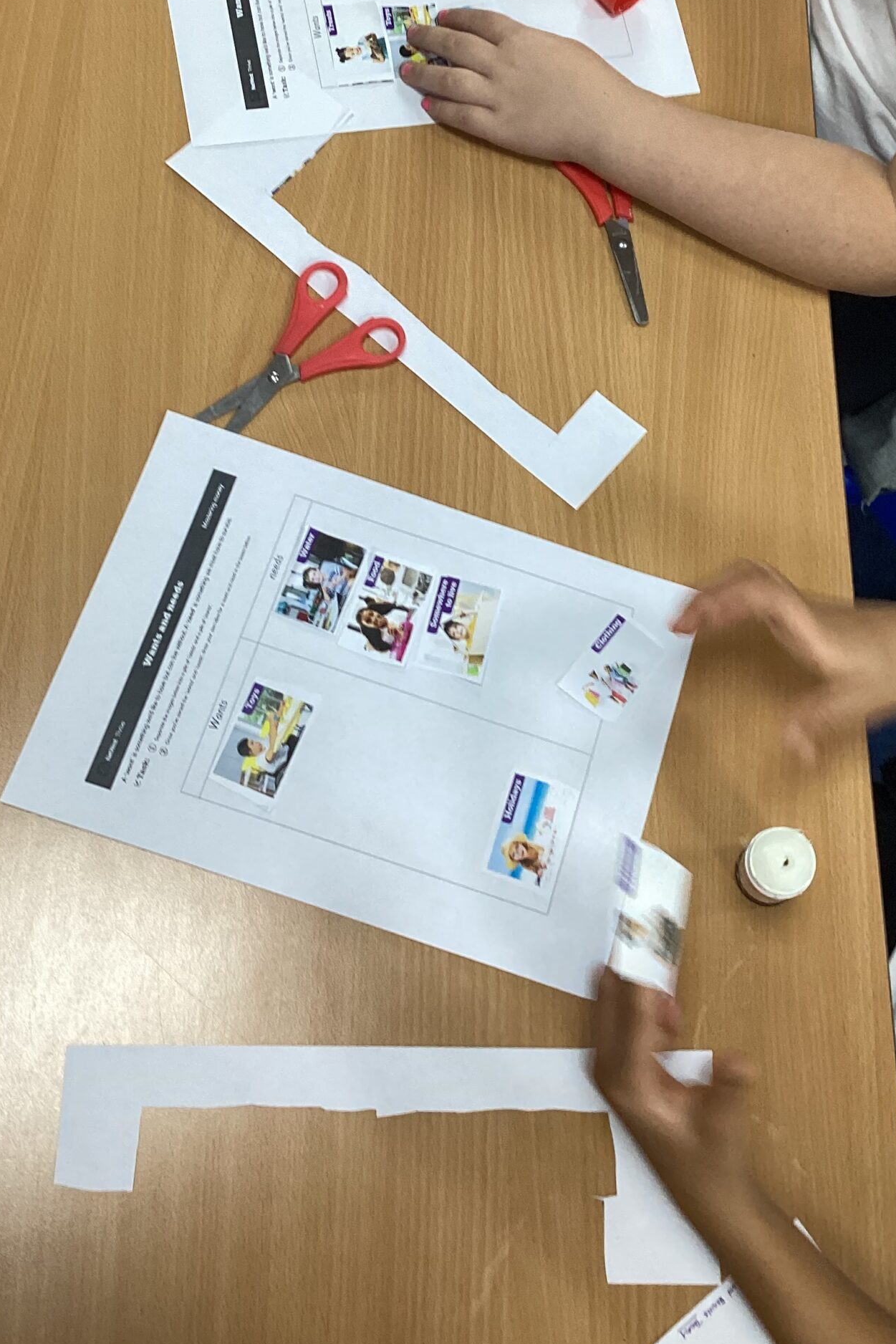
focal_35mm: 44
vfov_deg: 43.9
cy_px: 448
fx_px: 1642
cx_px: 501
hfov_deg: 30.5
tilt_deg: -68.9
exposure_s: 1/50
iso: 100
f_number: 2.4
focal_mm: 3.3
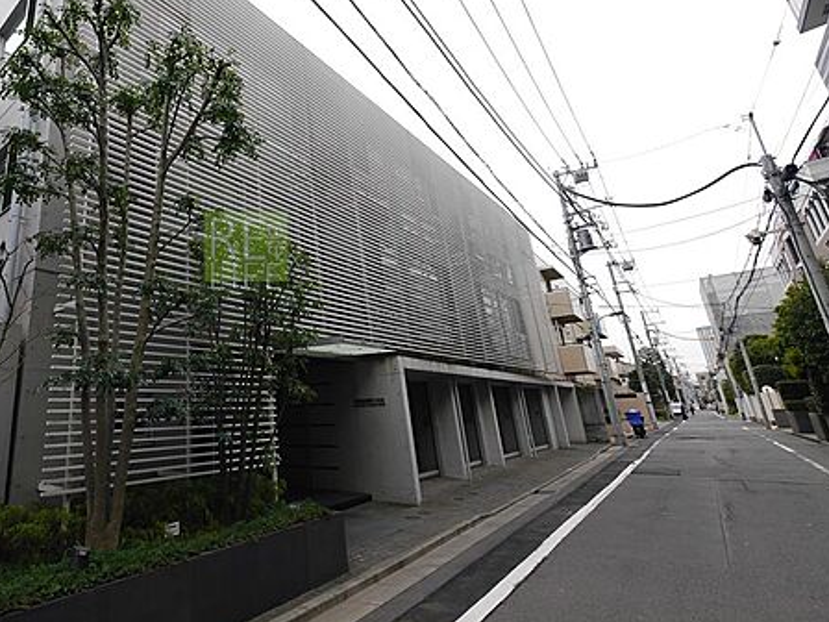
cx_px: 246
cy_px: 254
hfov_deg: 77.8
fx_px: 479
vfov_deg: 65.4
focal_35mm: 20
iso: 160
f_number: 5.6
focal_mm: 7
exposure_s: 1/200
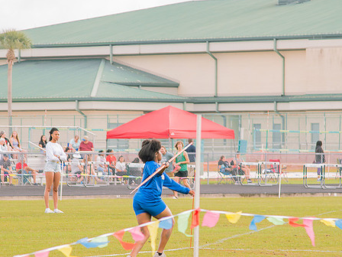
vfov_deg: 4.7
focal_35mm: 317
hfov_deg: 6.3
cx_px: 172
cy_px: 138
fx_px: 3132
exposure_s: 1/200
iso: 200
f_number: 4
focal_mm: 120
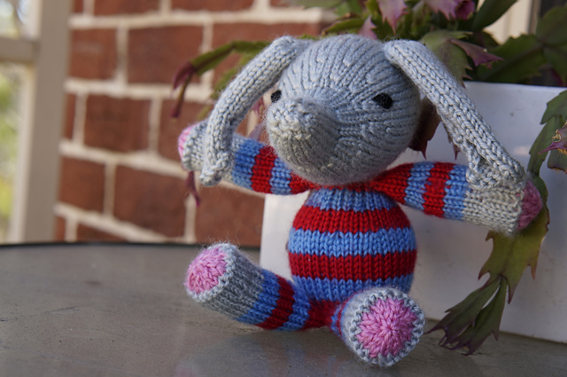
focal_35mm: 75
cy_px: 188
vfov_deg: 18.1
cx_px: 284
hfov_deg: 27.0
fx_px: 1180
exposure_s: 1/50
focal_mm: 50
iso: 100
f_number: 6.3
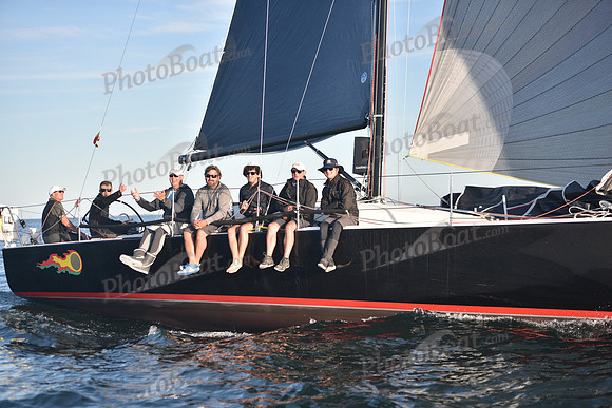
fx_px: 1326
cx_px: 306
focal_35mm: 78
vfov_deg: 17.5
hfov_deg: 26.0
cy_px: 204
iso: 250
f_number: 2.8
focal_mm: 78
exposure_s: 1/800
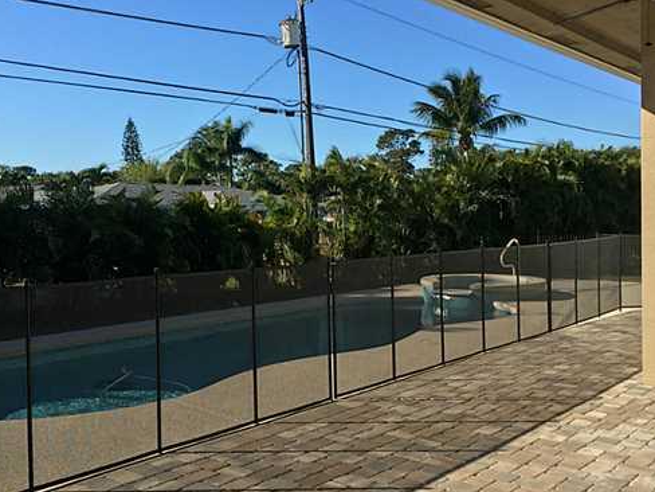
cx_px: 349
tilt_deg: +0.5
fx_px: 719
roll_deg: +0.1
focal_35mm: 38
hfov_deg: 48.9
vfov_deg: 37.7
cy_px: 214
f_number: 2.2
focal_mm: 4.15
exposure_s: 1/1040
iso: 25
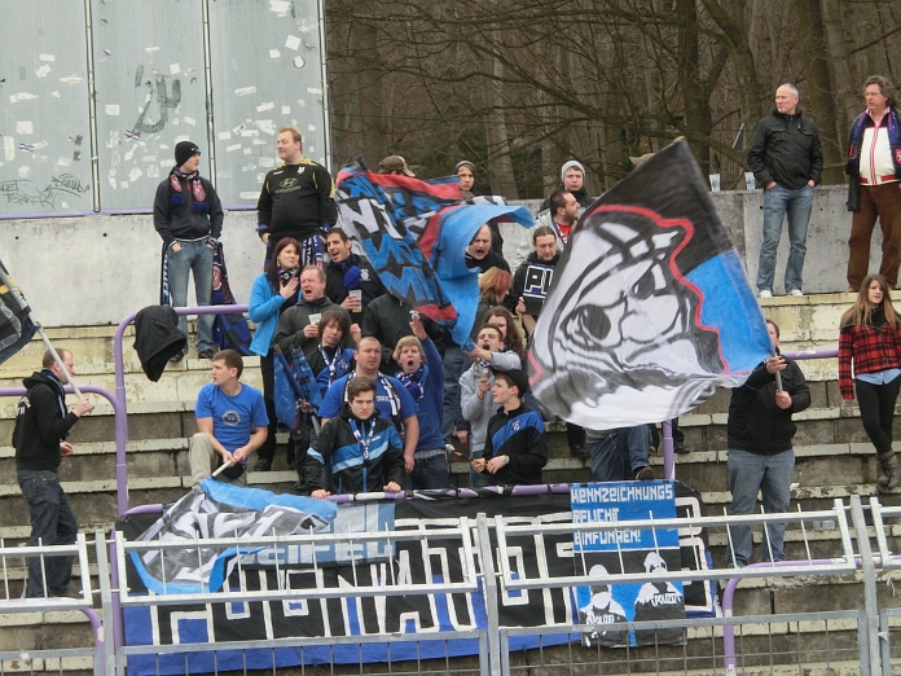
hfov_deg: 10.0
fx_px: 5154
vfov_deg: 7.5
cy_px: 338
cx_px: 450
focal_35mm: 198
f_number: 5.8
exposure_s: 1/200
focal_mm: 35.05
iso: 250
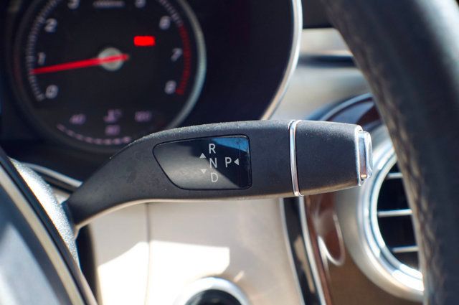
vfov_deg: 18.1
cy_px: 152
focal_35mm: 75
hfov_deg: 27.0
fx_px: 955
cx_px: 230
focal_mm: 50
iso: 500
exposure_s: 1/160
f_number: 6.3
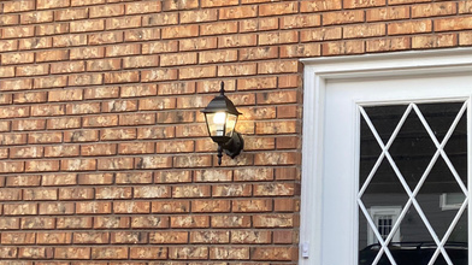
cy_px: 125
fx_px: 926
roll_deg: -1.8
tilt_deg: +10.7
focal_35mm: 74
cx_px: 383
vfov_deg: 16.3
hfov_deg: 28.0
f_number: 1.8
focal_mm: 4.25
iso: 40
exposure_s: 1/121
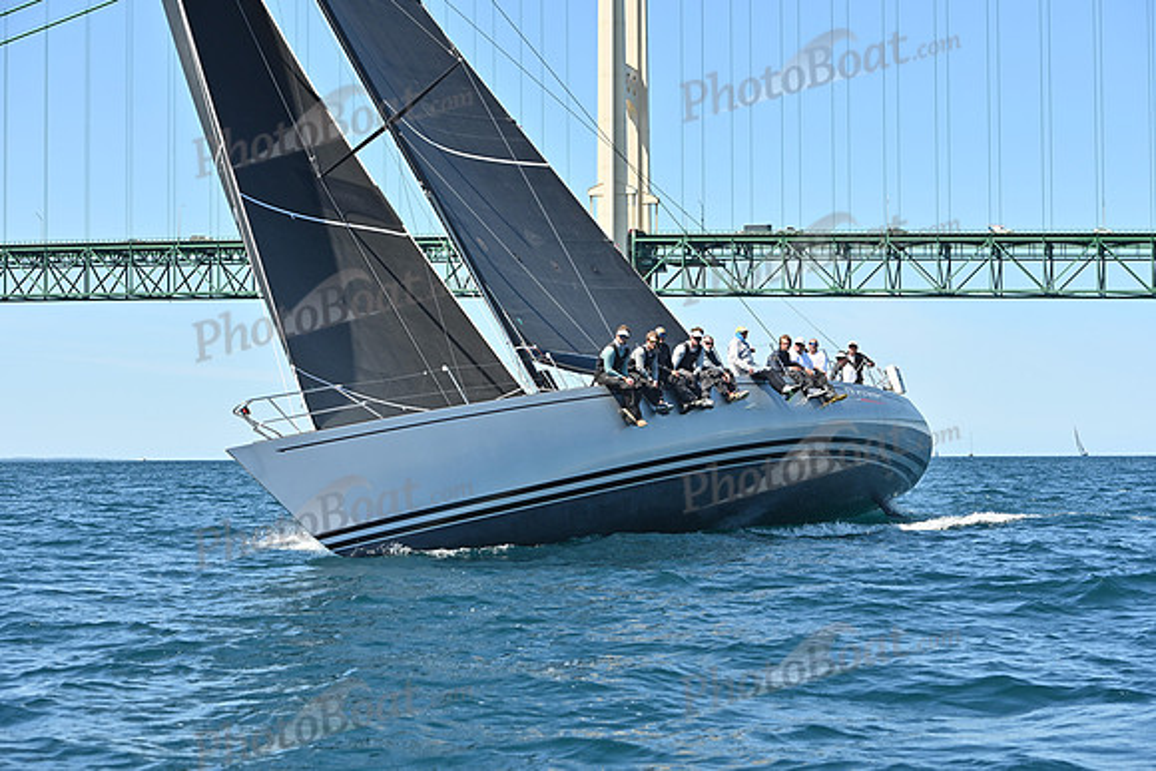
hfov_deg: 28.8
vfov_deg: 19.5
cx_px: 578
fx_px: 2248
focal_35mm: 70
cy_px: 386
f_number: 7.1
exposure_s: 1/1000
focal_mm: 70
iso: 320
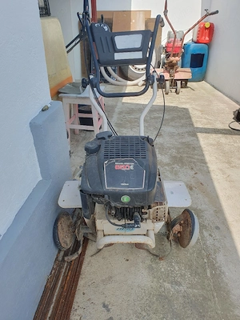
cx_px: 120
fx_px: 240
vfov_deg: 67.3
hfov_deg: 53.1
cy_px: 160
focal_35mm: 26
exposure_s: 1/385
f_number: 2.4
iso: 50
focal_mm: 4.32
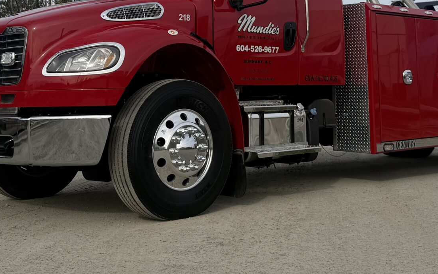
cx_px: 243
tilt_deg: +10.7
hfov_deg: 34.5
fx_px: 704
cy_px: -21
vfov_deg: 21.0
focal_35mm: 59
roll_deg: +0.4
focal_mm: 6.76
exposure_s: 1/5714
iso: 80
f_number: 1.78
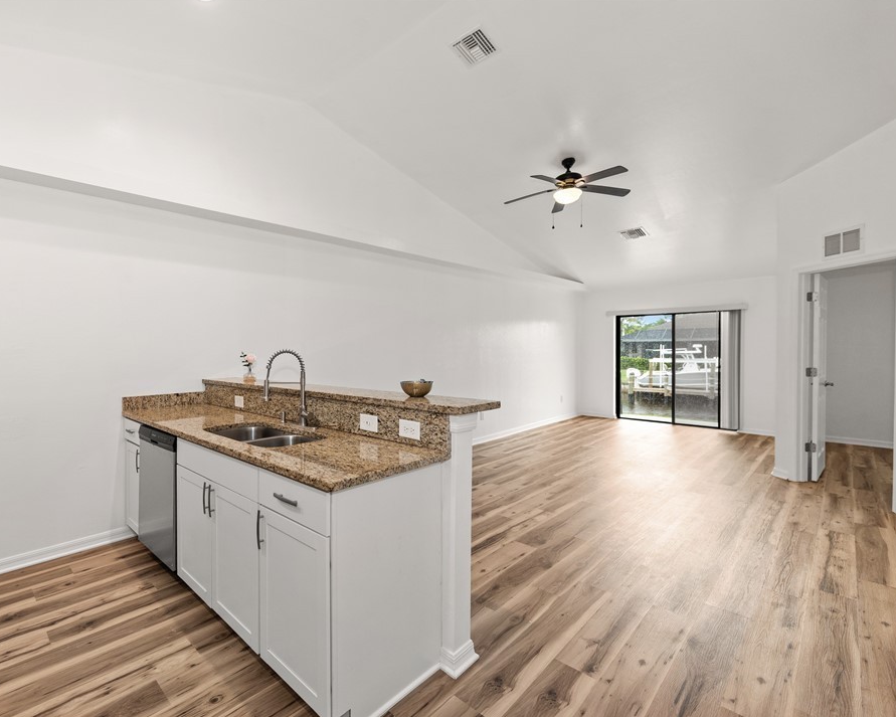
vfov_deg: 80.4
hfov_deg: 92.4
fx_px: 424
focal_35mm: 16
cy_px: 358
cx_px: 378
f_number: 5
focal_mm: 14
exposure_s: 1/60
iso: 250
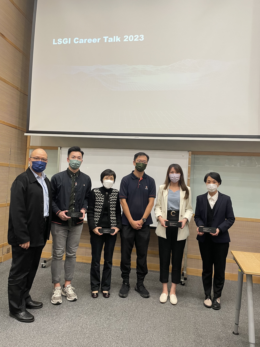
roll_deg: -2.5
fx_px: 260
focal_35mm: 26
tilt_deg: +2.7
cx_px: 130
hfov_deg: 53.1
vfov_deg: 67.3
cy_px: 174
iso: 125
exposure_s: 1/78
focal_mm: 4.2
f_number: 1.6
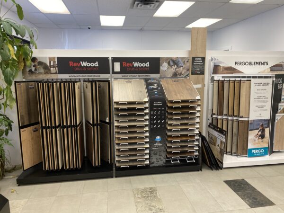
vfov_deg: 53.1
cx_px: 142
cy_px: 106
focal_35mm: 26
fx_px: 213
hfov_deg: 67.3
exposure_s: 1/60
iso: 64
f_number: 1.8
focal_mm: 4.25
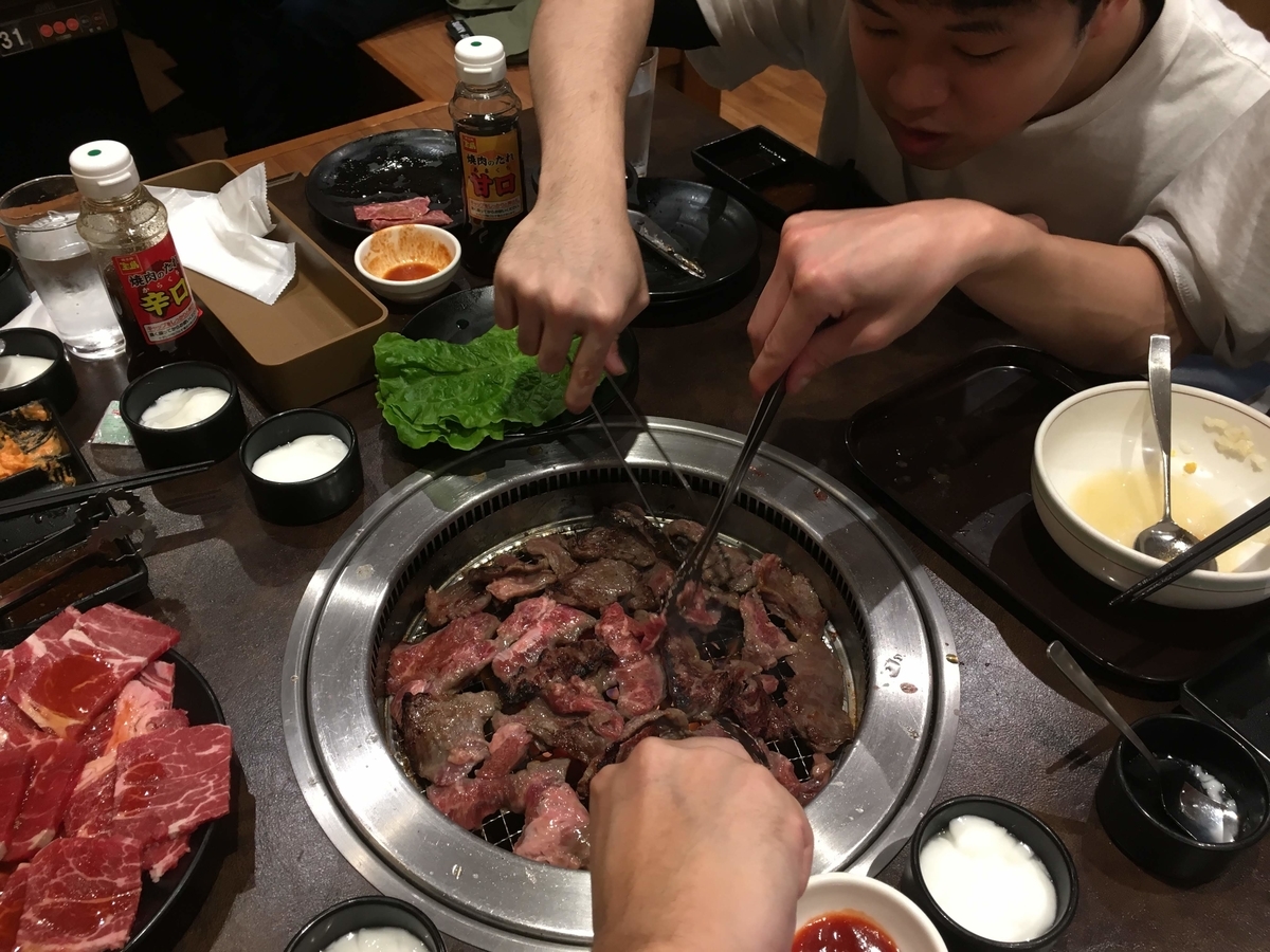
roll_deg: -1.9
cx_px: 635
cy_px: 476
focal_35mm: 29
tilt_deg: -44.9
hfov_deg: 61.7
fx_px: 1064
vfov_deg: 48.2
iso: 64
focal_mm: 4.15
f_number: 2.2
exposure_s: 1/30
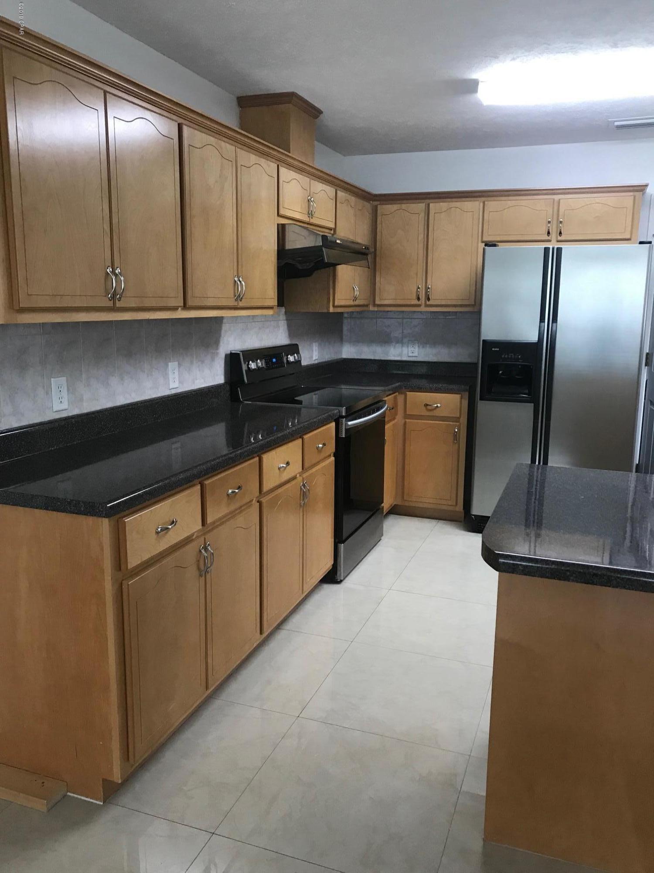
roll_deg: -1.1
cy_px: 436
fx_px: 705
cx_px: 327
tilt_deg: -9.4
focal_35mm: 28
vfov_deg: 63.4
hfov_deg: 49.7
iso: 40
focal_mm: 3.99
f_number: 1.8
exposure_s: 1/17
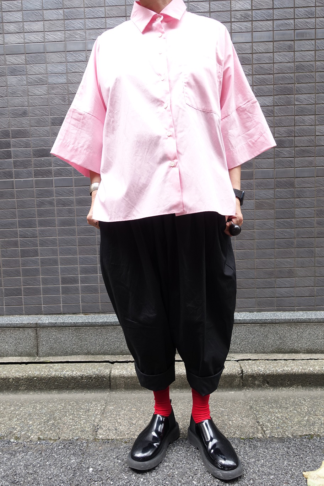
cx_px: 162
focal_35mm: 24
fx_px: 324
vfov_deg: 73.7
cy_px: 243
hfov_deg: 53.1
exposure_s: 1/30
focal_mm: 8.8
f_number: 2.8
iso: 125
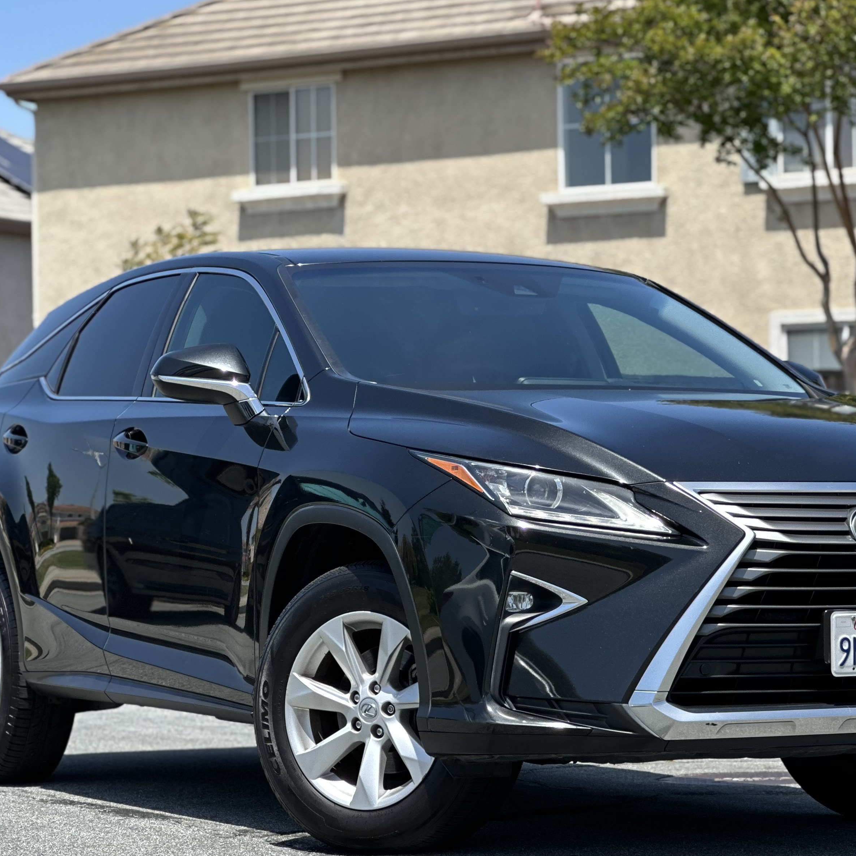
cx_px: 541
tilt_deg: +2.5
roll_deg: +1.4
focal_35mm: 116
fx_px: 3245
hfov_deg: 15.0
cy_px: 456
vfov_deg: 15.0
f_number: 2.8
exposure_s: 1/180
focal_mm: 9
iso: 25
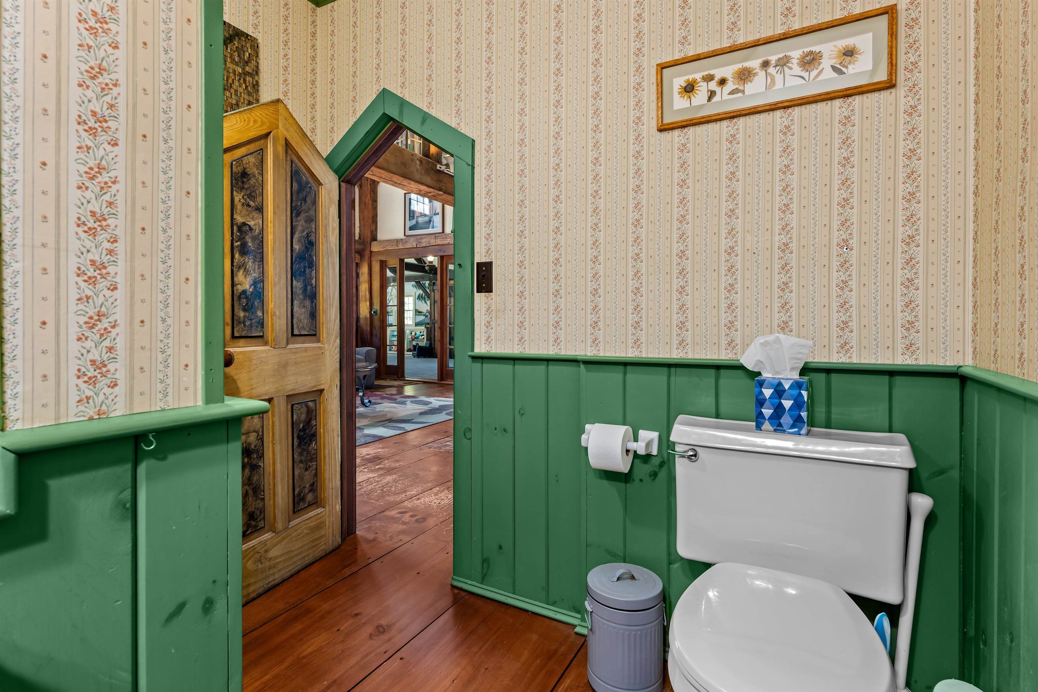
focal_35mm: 17
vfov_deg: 70.1
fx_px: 493
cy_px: 346
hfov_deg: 92.9
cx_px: 519
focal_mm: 17.1
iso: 400
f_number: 9
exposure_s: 1.3
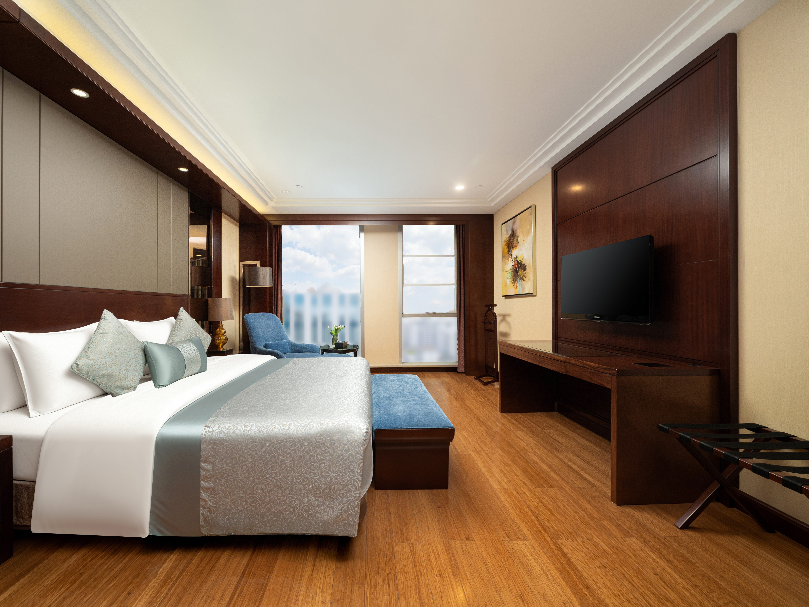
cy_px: 303
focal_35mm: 13
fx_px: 304
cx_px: 389
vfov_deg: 89.9
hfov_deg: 106.1
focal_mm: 12
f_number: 7.1
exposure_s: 3.2
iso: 100
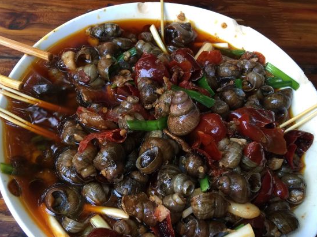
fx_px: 339
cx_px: 144
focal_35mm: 37
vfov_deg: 38.4
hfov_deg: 50.1
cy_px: 146
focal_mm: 4.15
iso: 50
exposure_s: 1/33
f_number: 2.2
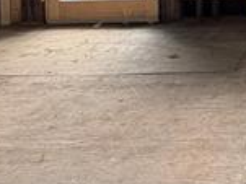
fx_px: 561
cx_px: 413
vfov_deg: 15.5
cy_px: -163
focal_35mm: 79
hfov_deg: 19.8
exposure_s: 1/121
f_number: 2.2
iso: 160
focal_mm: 2.22
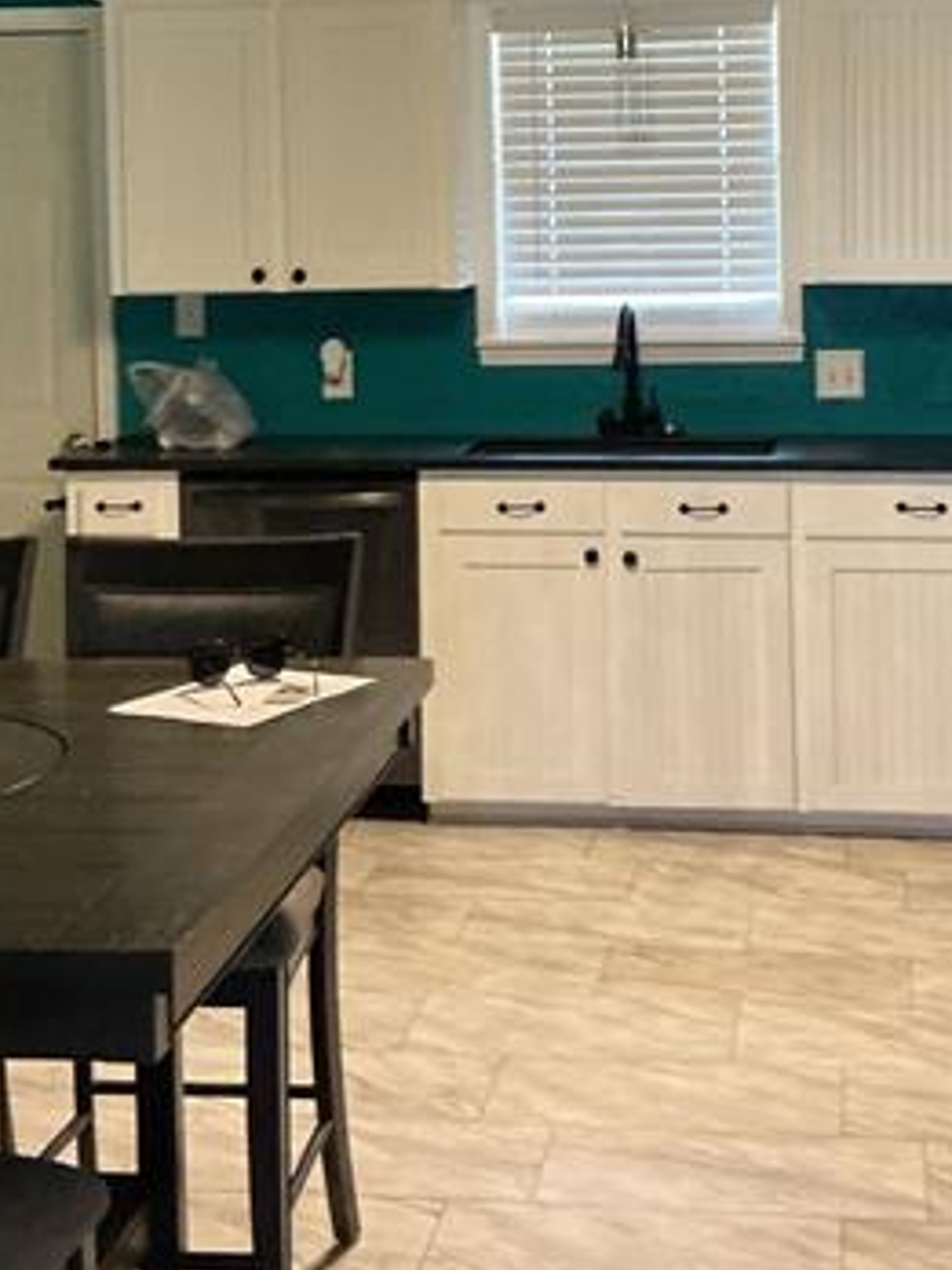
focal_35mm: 64
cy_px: 230
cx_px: 543
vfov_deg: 29.5
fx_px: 2347
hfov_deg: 22.9
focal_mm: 3
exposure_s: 1/60
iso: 250
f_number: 1.8
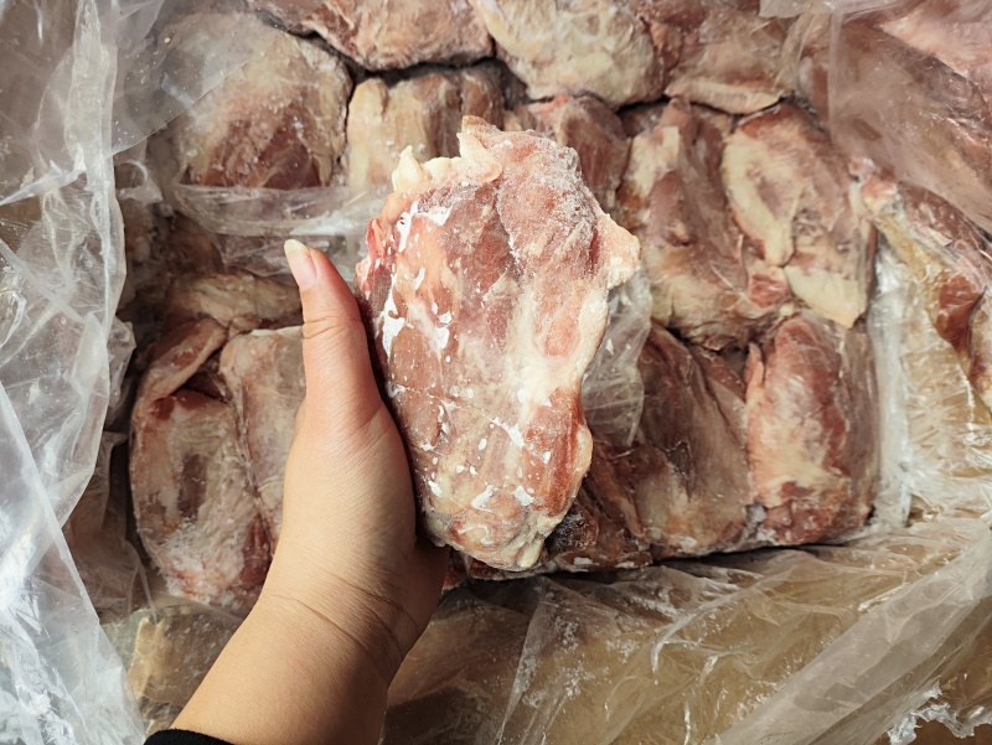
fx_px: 717
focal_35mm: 25
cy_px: 372
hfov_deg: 69.4
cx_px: 496
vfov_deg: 54.9
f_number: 1.79
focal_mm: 4.71
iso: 50
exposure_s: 1/190
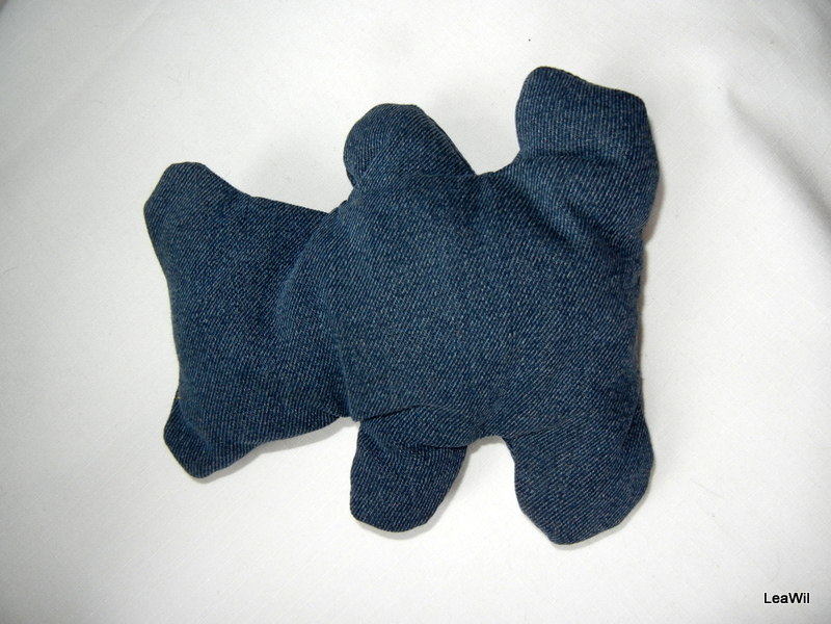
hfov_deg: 60.0
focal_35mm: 30
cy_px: 312
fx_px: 720
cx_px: 416
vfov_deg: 46.8
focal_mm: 5.4
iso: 200
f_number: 3.5
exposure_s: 1/30
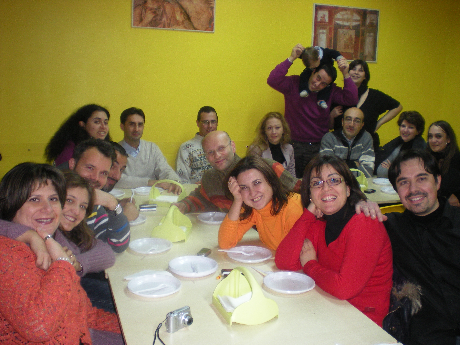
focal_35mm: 38
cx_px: 230
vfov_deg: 37.7
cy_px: 172
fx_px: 505
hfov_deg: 49.0
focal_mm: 6.3
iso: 184
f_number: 3.1
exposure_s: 1/30
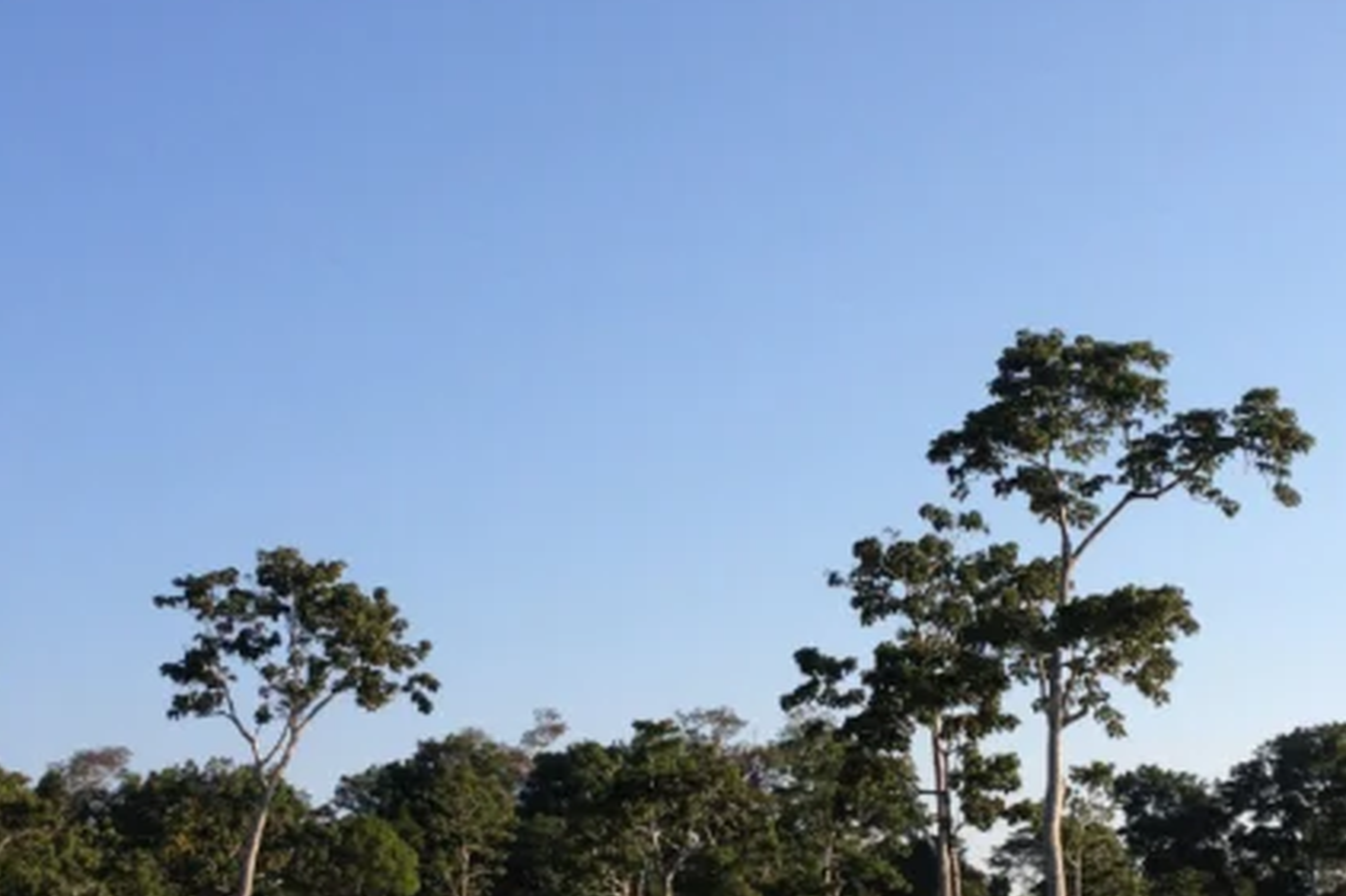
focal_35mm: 69
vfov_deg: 19.6
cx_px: 864
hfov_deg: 29.1
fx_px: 2579
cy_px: 615
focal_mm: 4.28
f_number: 2.4
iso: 64
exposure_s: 1/1076
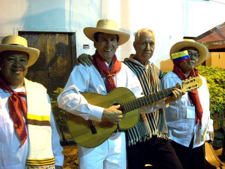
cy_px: 84
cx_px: 112
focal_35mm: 40
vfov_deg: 36.0
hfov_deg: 46.8
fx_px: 260
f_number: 3.2
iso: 250
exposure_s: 1/8
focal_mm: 7.1
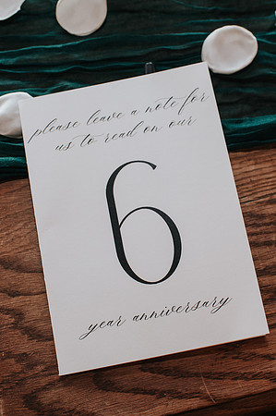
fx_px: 606
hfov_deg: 25.6
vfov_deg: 37.8
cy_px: 208
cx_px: 158
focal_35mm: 53
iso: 800
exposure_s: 1/200
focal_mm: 35
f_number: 4.5
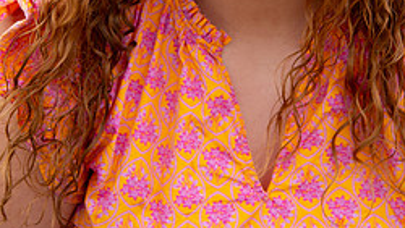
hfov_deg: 13.4
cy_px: -58
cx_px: 258
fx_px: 1719
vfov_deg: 7.5
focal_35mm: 160
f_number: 4
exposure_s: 1/160
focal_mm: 66
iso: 200
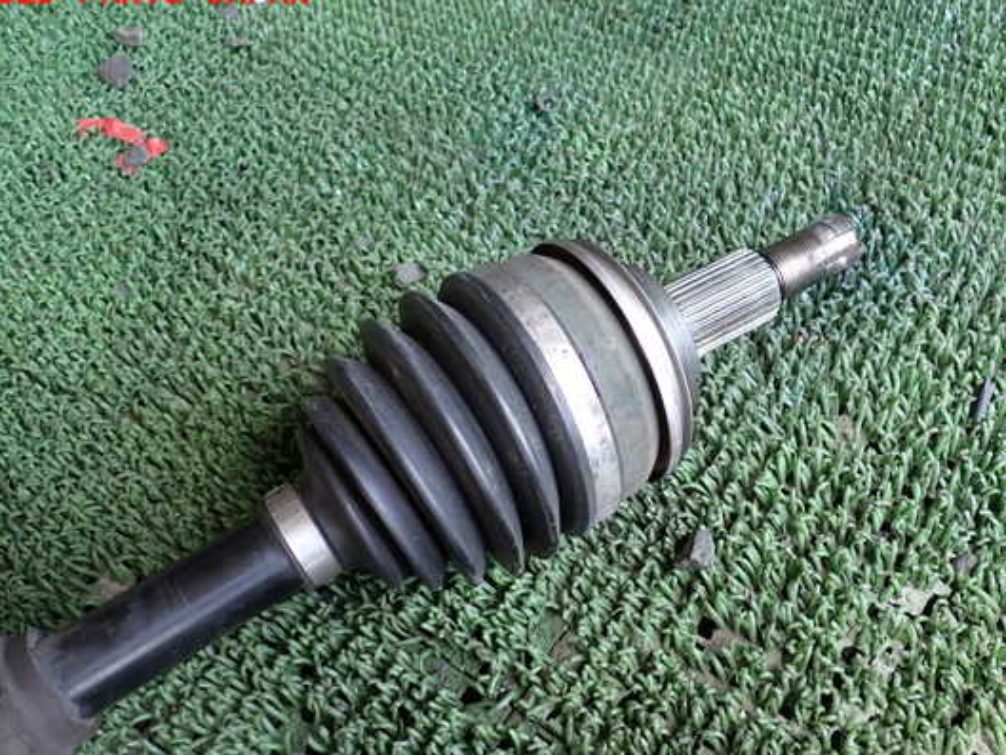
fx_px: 988
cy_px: 396
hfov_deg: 53.9
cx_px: 534
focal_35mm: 34
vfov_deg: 41.8
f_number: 2.3
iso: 200
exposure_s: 1/125
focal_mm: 5.4
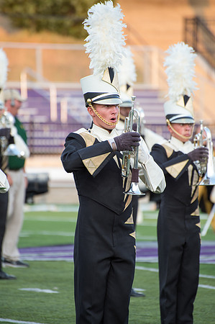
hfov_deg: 4.6
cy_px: 162
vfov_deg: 6.9
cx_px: 108
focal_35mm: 300
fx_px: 2694
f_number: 5.6
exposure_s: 1/200
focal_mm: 300
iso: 900
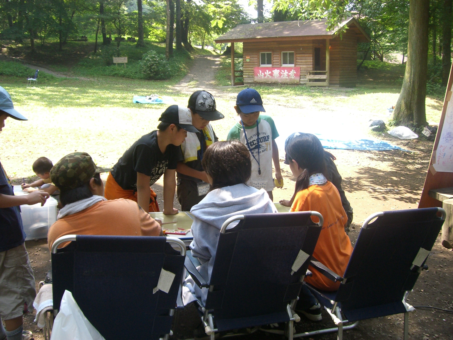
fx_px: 497
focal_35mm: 38
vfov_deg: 37.7
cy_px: 170
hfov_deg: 49.0
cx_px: 226
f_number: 2.7
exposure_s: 1/160
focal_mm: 6.2
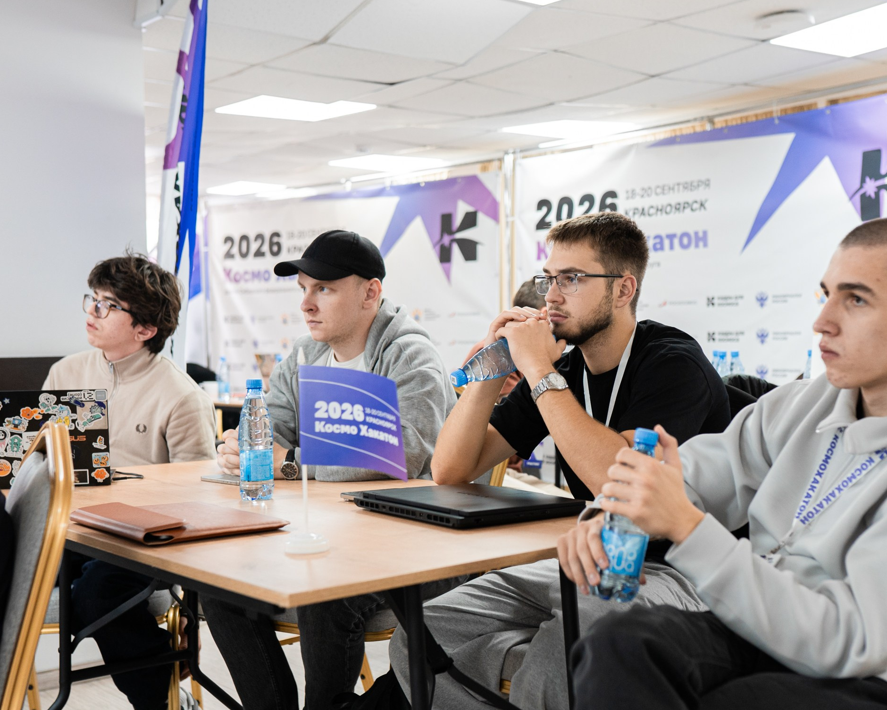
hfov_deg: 38.6
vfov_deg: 31.4
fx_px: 1260
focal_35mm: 48
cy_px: 374
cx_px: 535
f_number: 2.5
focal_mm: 35
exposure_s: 1/125
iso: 640
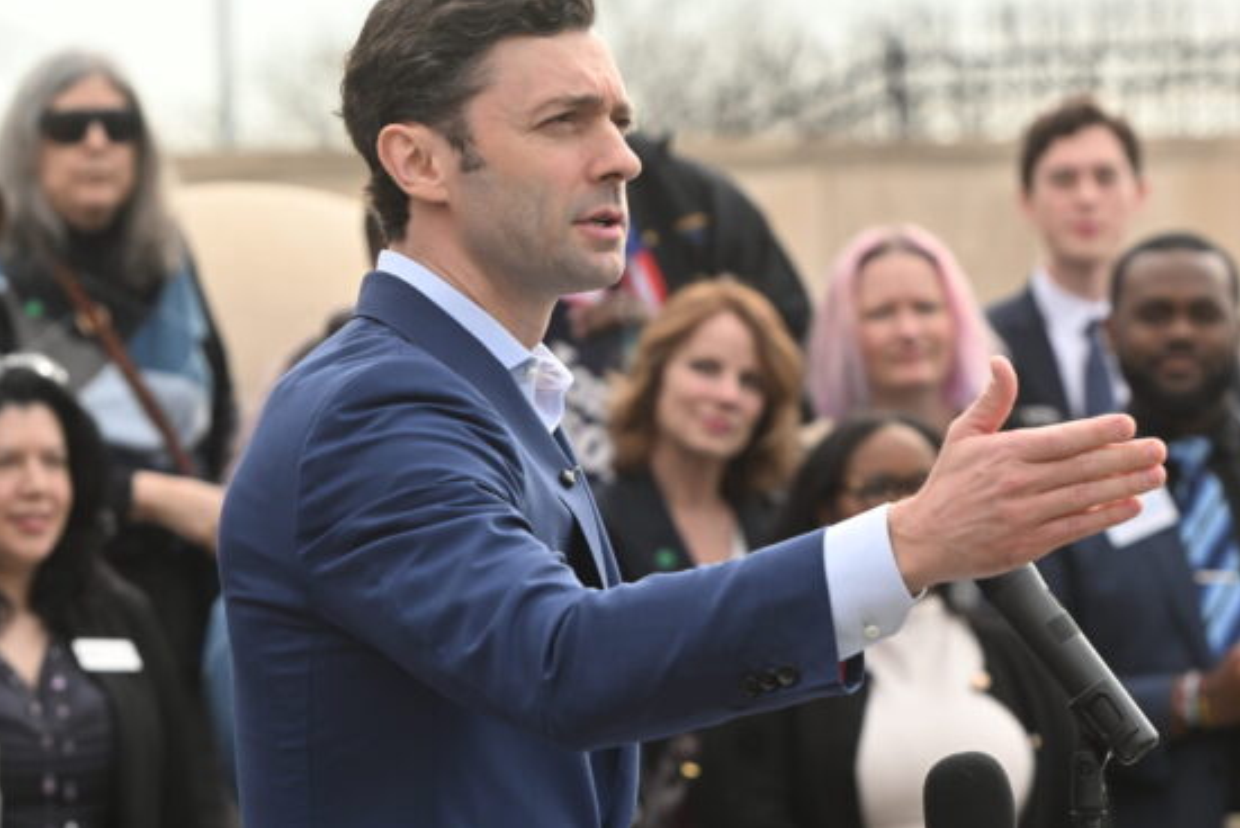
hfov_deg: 8.1
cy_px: 410
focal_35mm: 256
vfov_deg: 5.4
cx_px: 729
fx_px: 8809
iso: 400
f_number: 5.6
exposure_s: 1/1000
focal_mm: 135
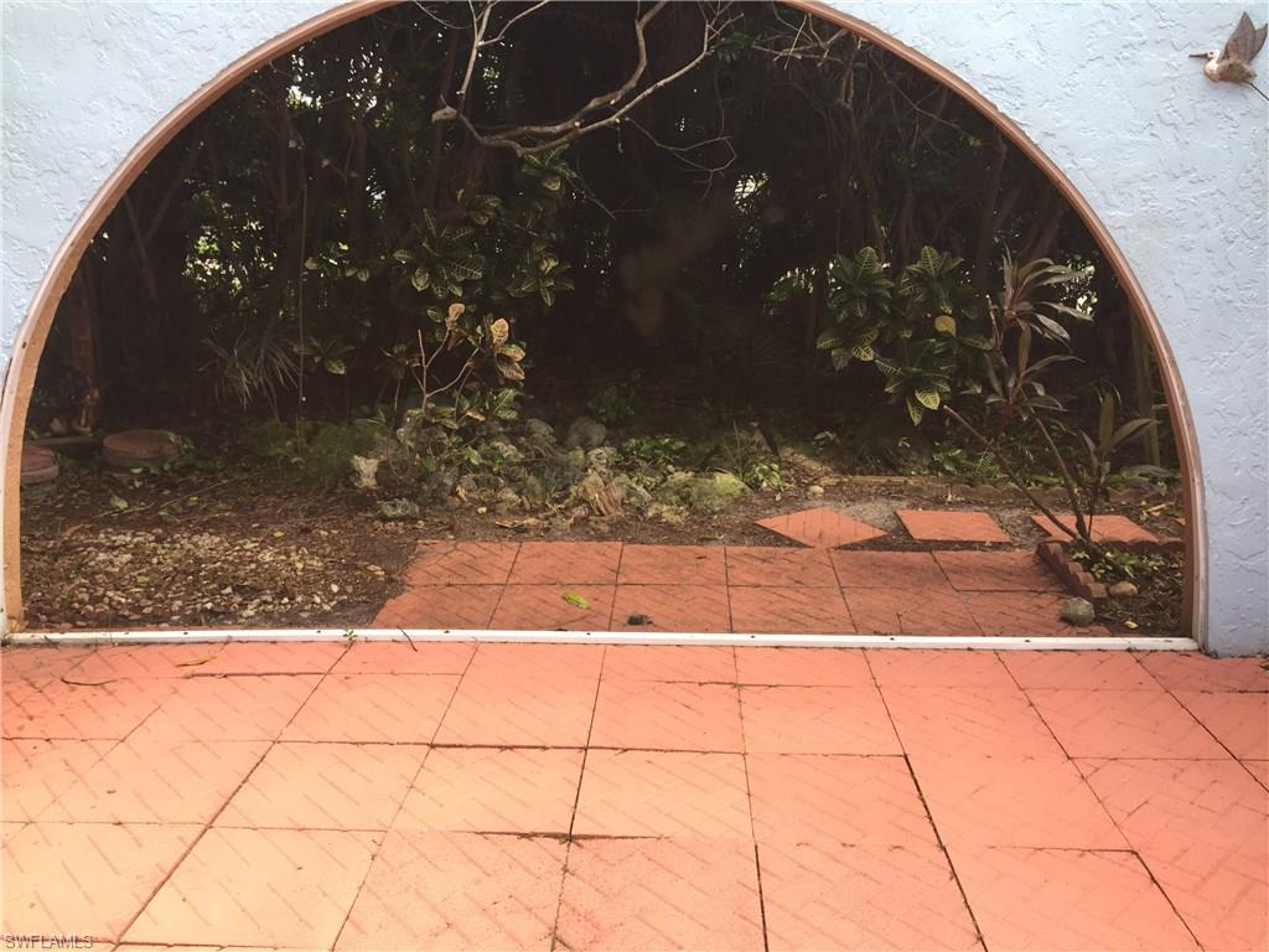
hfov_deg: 61.7
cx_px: 634
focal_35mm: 29
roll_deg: -1.4
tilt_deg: -17.1
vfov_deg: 48.2
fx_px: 1063
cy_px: 476
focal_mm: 4.15
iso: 32
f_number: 2.2
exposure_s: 1/120
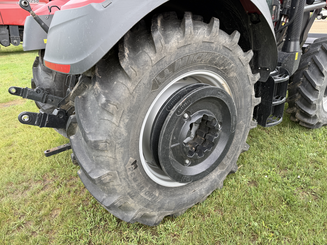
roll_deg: +2.6
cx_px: 164
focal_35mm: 24
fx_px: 227
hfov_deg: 71.6
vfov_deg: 56.8
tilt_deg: -19.4
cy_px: 122
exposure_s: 1/179
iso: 64
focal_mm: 6.76
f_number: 1.78
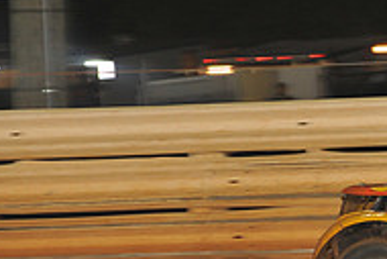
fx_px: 4755
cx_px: 562
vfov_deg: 3.1
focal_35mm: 442
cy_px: 212
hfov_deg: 4.6
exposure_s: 1/320
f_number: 6.3
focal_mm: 145
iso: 1000
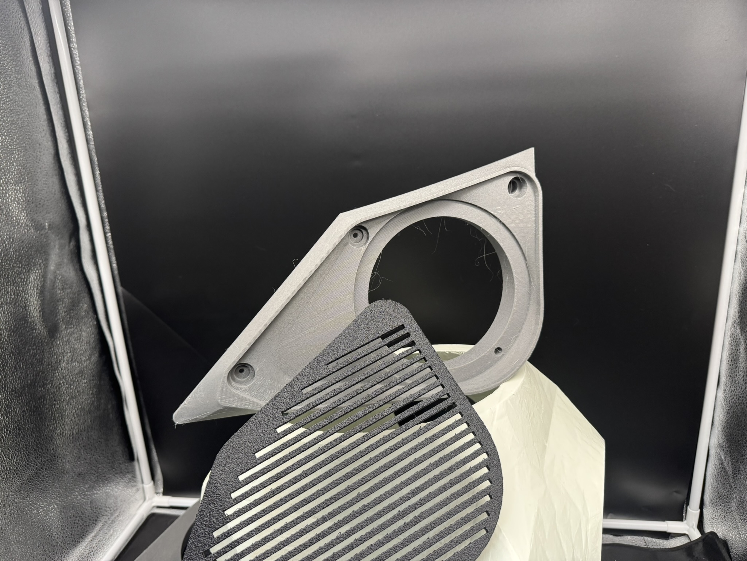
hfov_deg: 71.6
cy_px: 280
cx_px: 374
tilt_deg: -18.6
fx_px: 518
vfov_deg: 56.8
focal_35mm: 24
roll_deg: +2.3
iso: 200
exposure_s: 1/50
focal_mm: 6.76
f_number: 1.78
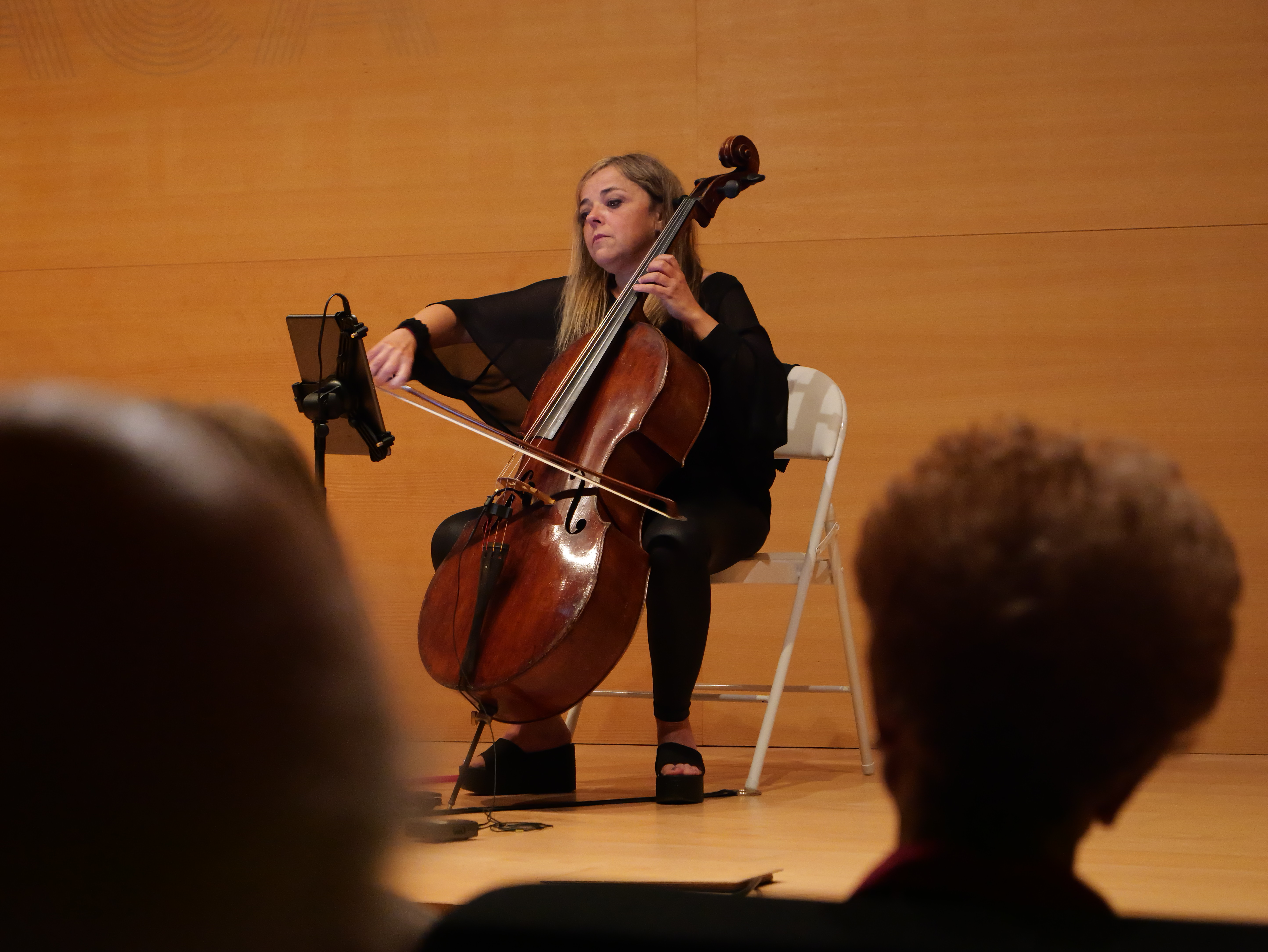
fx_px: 3225
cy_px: 476
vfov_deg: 16.8
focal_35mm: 88
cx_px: 634
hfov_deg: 22.2
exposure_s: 1/50
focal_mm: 44
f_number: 4
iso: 4000
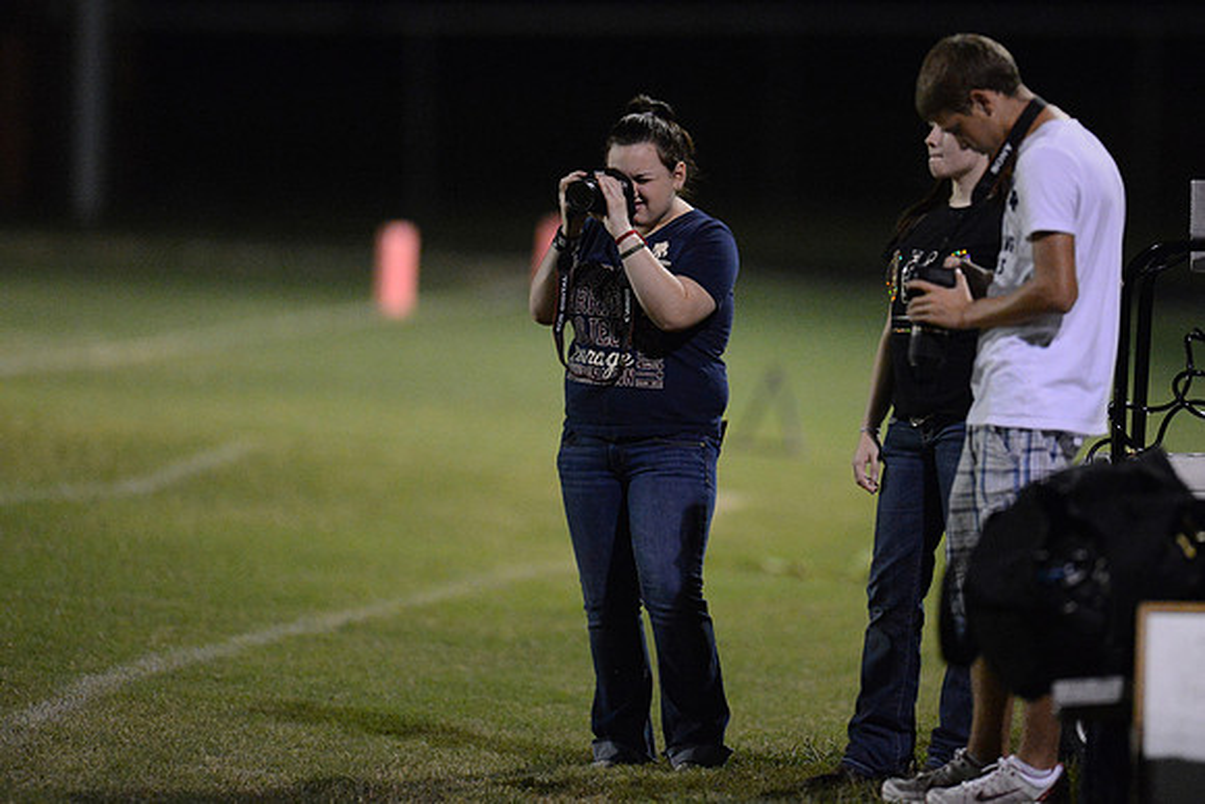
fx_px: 13391
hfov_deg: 5.2
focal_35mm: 400
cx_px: 602
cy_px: 402
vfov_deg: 3.4
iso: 12800
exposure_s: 1/640
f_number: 2.8
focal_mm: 400
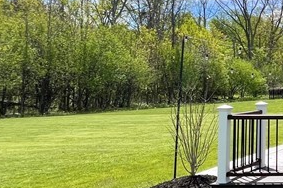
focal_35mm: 49
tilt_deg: +3.3
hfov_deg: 24.8
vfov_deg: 27.3
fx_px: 385
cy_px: 65
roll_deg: +0.2
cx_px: 470
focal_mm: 1.57
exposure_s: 1/699
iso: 32
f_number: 1.8
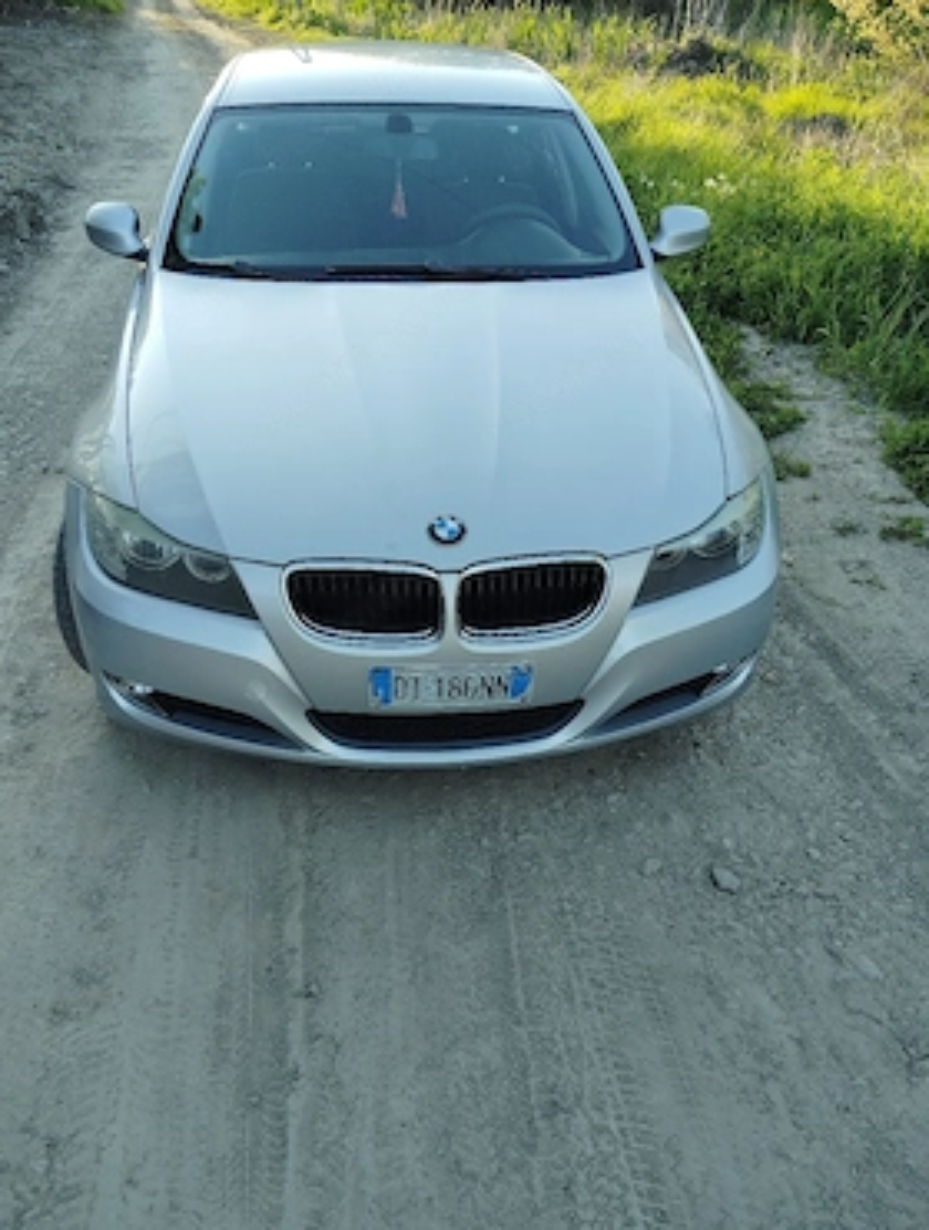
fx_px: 1069
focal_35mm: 30
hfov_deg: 47.0
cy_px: 650
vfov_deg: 59.8
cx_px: 448
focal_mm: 4.22
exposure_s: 1/100
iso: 72
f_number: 1.8
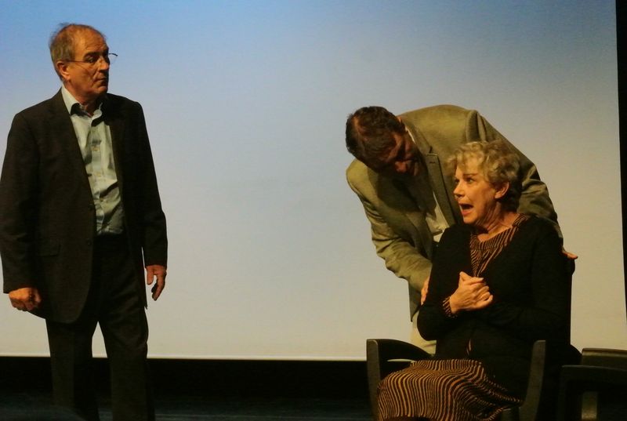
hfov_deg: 19.8
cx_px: 314
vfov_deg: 13.4
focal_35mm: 103
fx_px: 1798
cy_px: 210
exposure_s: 1/60
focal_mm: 38.5
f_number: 13
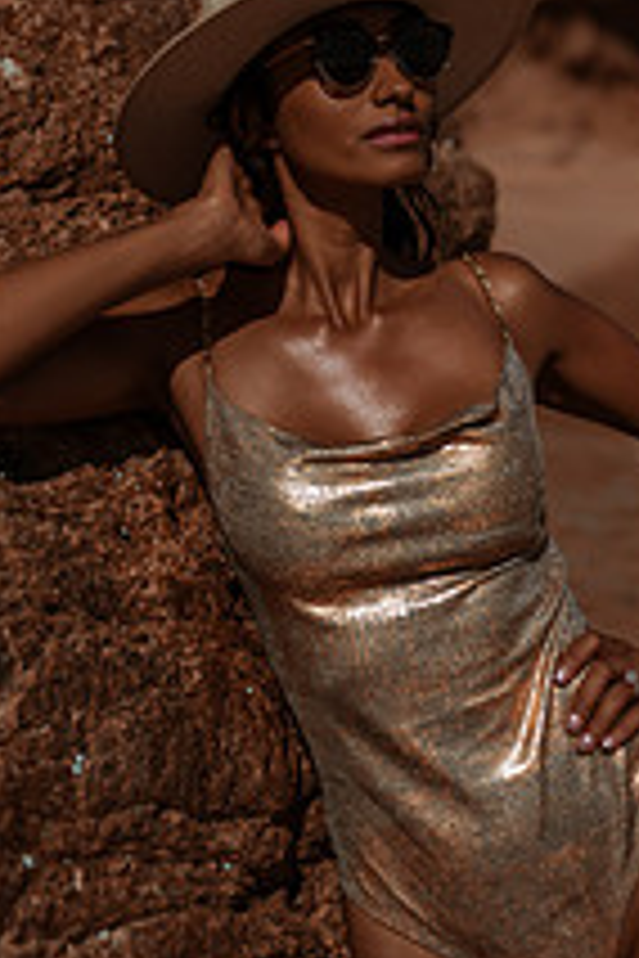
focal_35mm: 74
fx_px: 1970
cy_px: 193
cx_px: 374
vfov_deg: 26.8
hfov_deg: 18.4
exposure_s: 1/8000
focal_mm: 35
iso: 31
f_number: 1.8
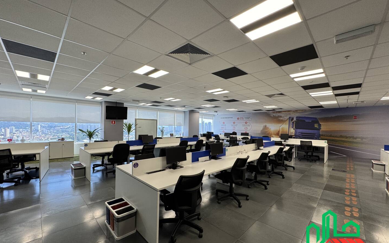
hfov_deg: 101.5
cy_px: 129
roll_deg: -0.7
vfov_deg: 74.7
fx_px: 159
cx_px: 195
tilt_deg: -0.9
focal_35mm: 15
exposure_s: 1/120
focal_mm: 2.22
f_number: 2.2
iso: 100
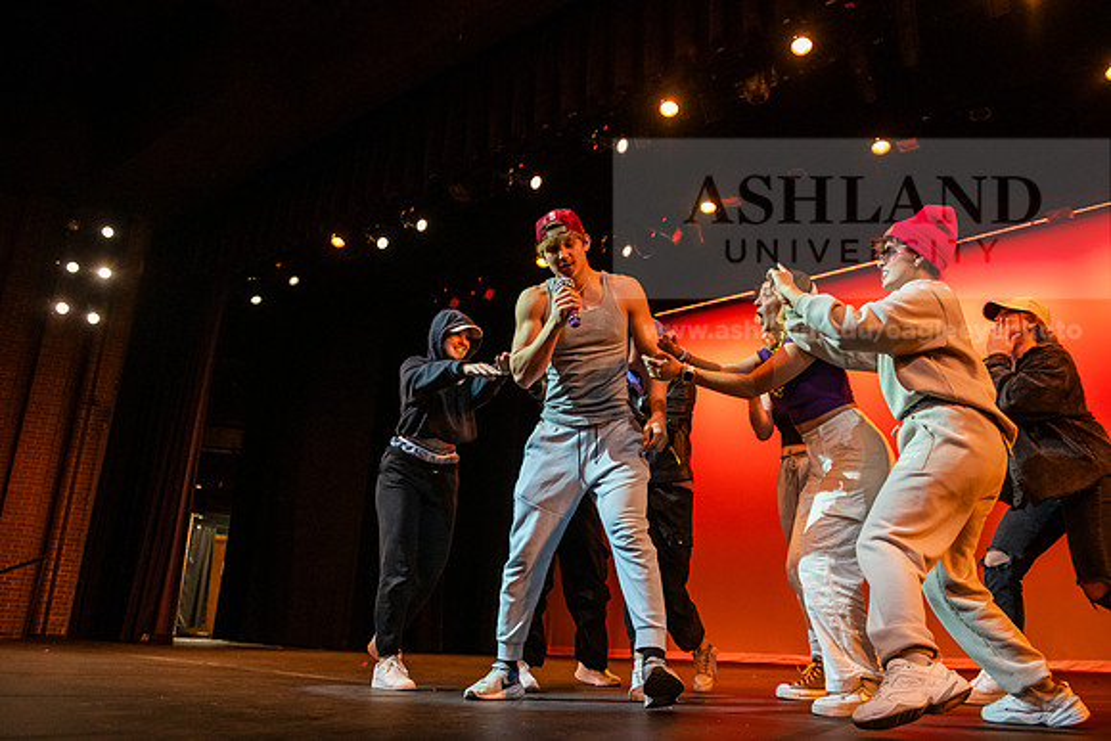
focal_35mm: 27
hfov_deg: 67.4
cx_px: 556
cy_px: 370
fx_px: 833
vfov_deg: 48.0
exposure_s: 1/320
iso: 4000
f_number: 3.5
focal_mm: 27
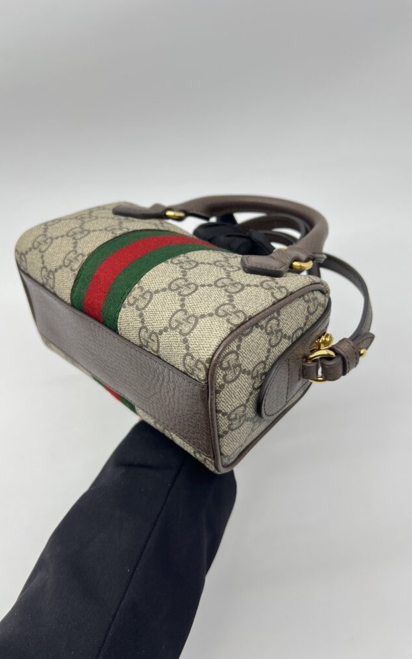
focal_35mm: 28
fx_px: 503
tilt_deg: -45.4
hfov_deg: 44.5
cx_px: 197
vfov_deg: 66.5
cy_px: 326
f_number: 1.5
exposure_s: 1/100
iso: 40
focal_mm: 5.7
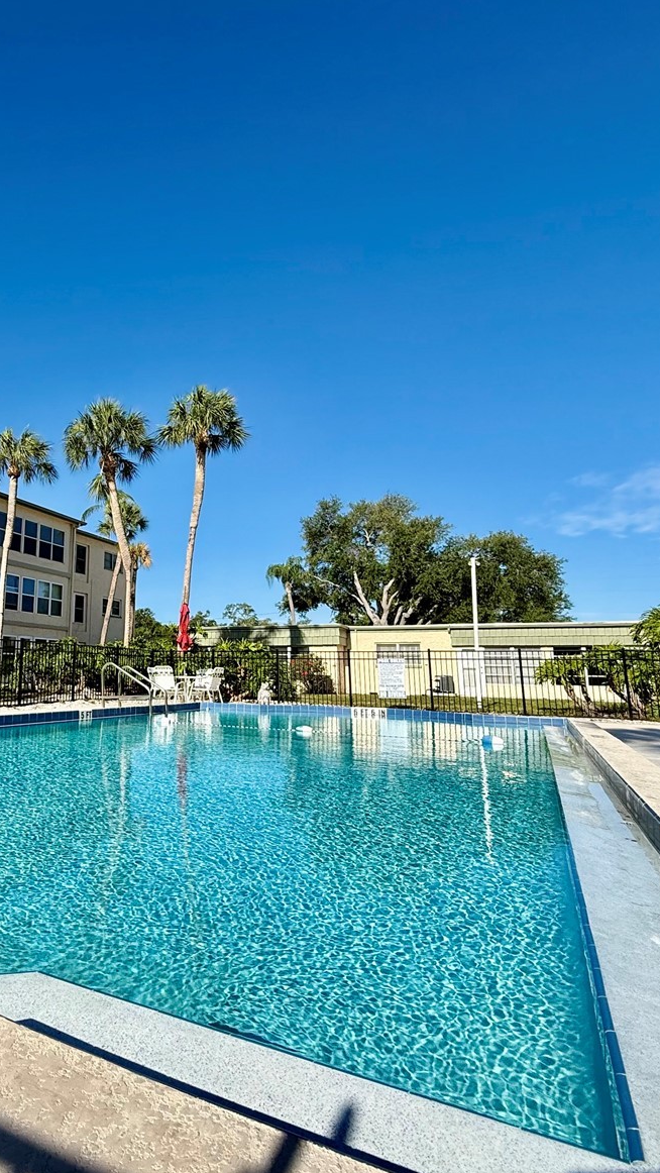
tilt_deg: +9.5
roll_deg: -1.1
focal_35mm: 21
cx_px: 158
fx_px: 653
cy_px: 571
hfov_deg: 51.2
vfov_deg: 83.8
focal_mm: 2.22
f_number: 2.2
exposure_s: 1/2165
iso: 50
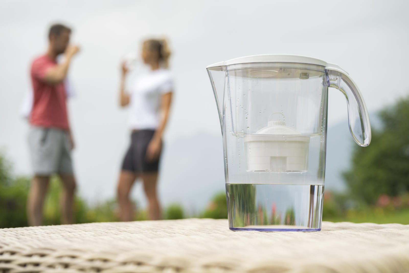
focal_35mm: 50
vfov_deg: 27.0
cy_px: 136
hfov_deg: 39.6
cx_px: 204
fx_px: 568
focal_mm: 50
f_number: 3.2
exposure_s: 1/800
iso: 64
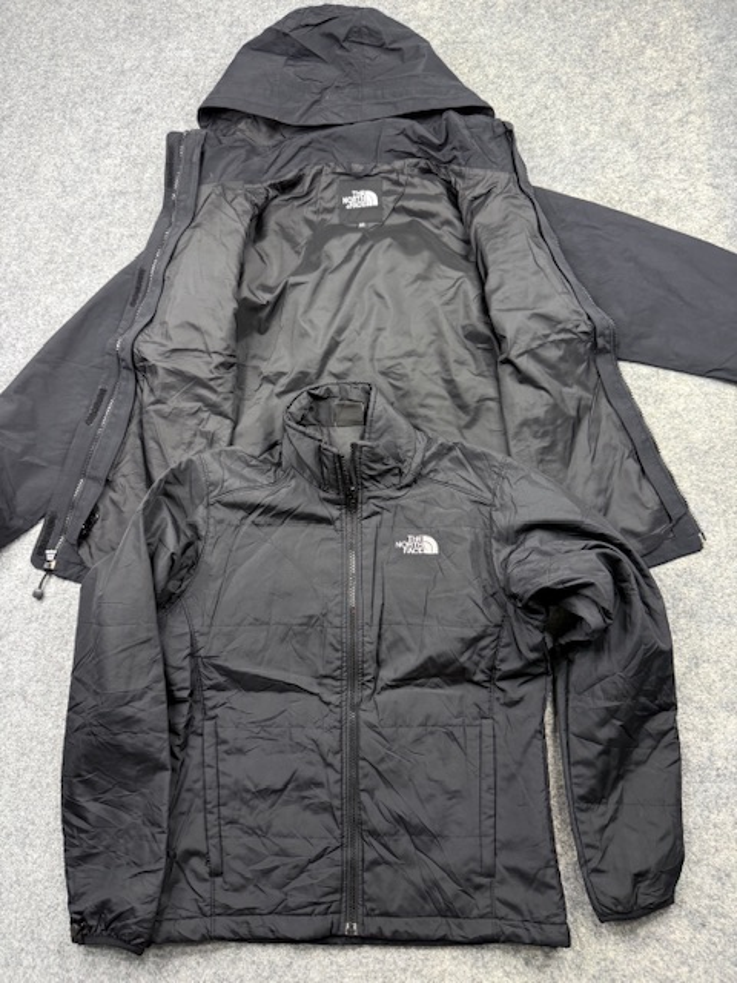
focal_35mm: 24
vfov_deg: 71.6
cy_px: 492
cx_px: 368
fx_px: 681
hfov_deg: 56.8
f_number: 1.78
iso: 160
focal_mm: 6.76
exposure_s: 1/100
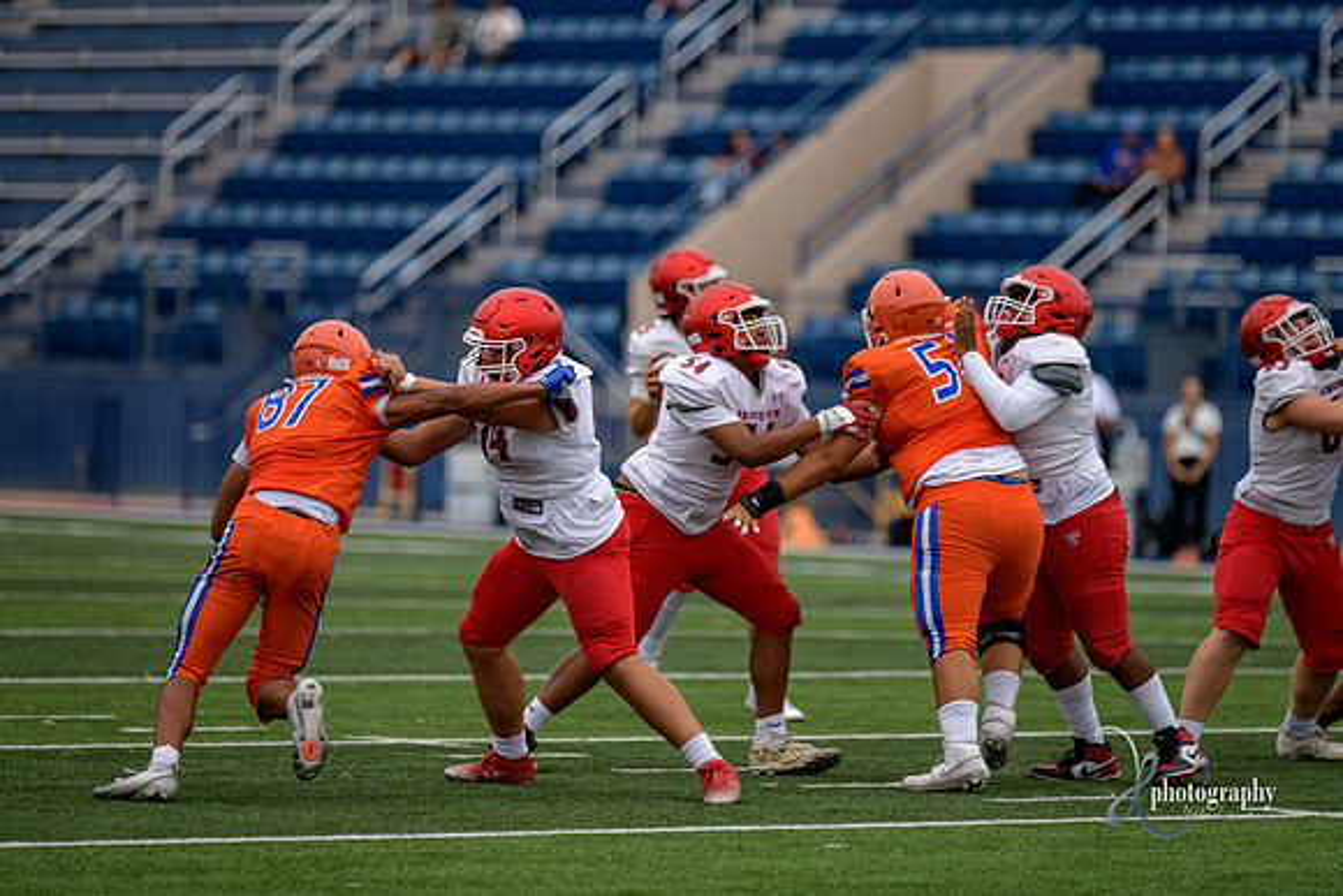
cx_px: 672
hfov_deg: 8.6
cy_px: 448
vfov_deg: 5.7
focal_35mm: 240
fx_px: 8955
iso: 200
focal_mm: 240
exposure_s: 1/800
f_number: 2.8
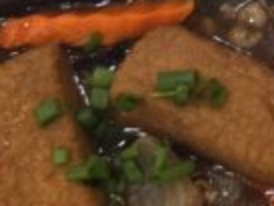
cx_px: 494
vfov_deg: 10.9
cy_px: -146
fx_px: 1022
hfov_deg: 13.6
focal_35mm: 129
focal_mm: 6.5
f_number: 1.4
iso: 80
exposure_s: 1/180
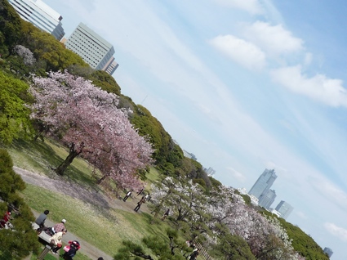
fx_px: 471
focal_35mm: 47
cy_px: 130
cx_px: 174
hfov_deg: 40.5
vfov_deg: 30.8
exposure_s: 1/800
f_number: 4.5
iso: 100
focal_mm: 4.7
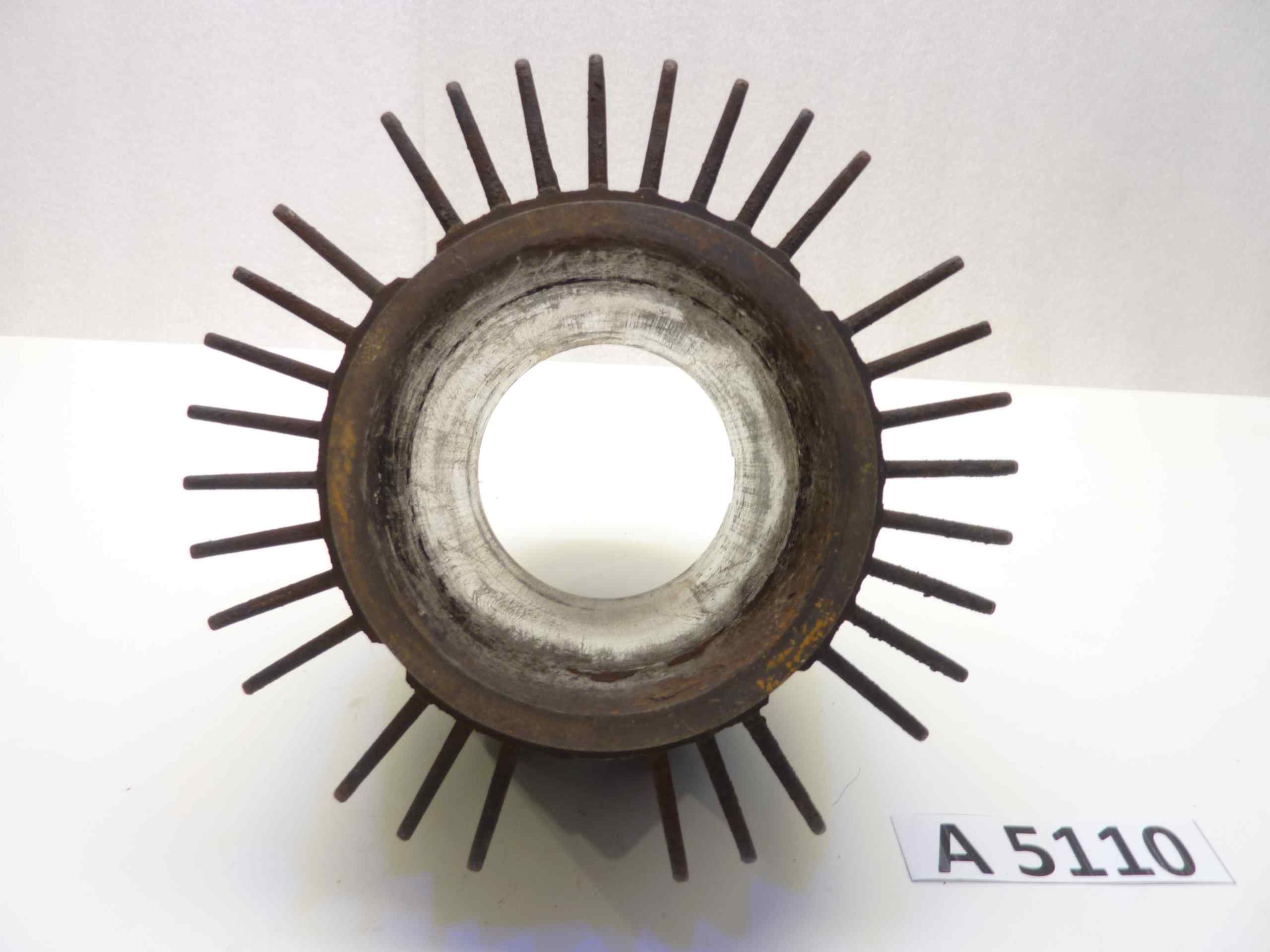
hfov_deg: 69.4
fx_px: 917
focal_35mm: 25
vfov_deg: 54.9
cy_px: 476
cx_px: 635
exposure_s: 1/13
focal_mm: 4.1
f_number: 3.3
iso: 80
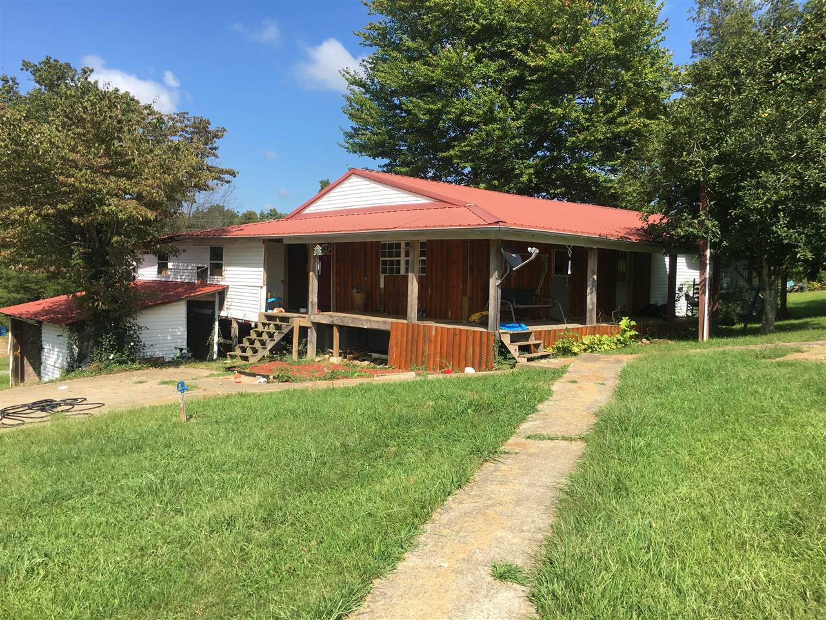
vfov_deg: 48.2
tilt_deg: +0.1
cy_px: 310
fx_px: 692
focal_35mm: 29
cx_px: 413
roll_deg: -0.4
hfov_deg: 61.7
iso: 25
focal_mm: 4.15
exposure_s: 1/1282
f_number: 2.2
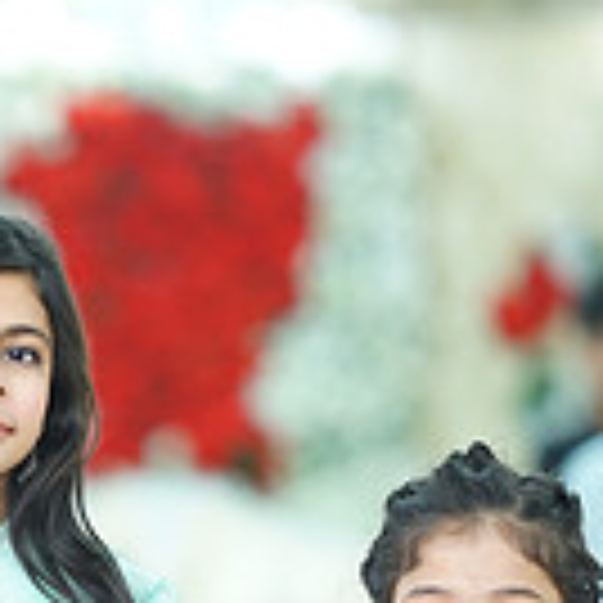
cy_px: 866
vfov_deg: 5.6
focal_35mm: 313
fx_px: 6169
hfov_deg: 5.6
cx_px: -32
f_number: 1.7
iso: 640
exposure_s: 1/160
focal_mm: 85
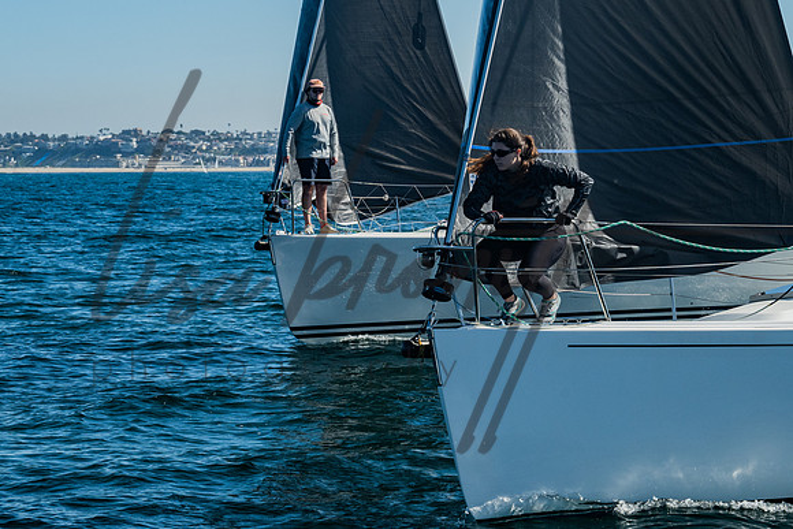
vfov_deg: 10.0
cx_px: 503
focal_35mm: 136
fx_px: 3007
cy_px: 134
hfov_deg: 15.0
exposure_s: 1/400
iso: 400
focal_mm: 83
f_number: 10
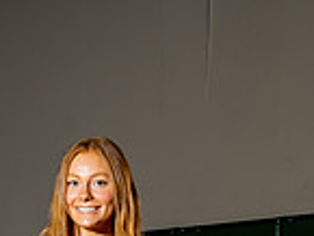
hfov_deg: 11.4
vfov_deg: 8.2
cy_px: 485
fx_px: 1571
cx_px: 78
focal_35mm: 173
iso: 100
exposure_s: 1/250
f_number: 6.3
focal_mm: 58
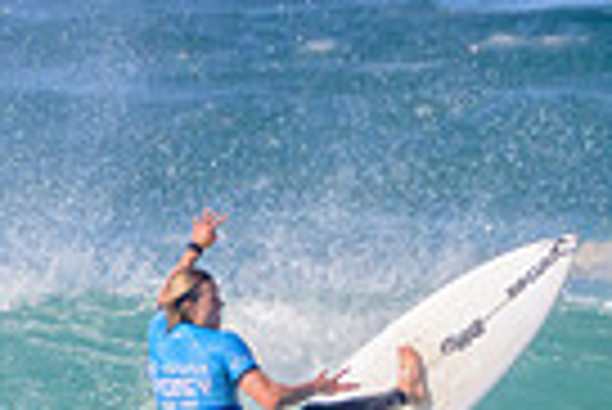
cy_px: 547
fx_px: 65400
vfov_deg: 0.4
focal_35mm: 3843
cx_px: 536
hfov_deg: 0.5
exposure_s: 1/2500
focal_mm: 900
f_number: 11
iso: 1250
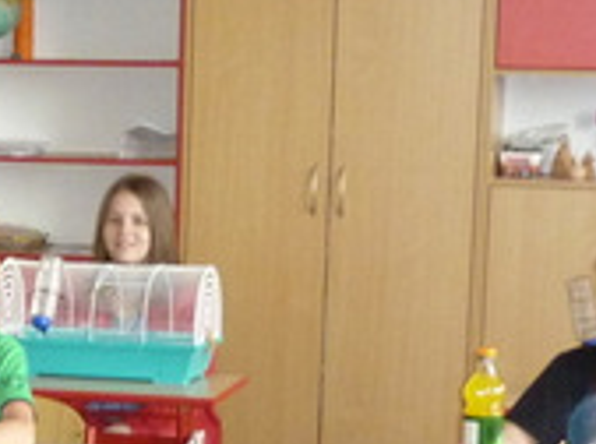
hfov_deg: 14.0
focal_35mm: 137
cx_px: -141
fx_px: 2354
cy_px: 439
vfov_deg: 10.7
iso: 400
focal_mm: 5.5
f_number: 2.8
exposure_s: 1/30
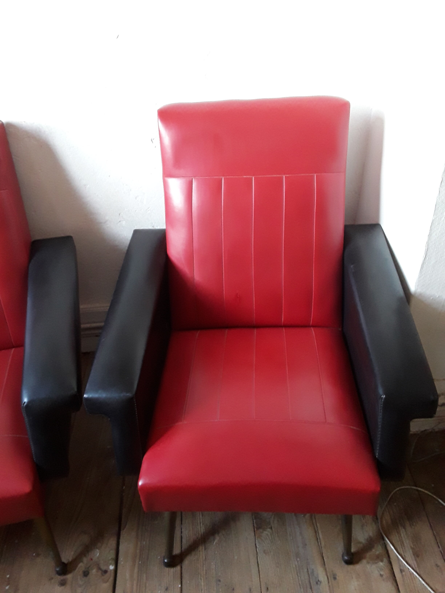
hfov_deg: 51.4
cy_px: 296
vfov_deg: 65.3
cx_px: 222
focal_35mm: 27
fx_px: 463
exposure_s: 1/25
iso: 200
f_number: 1.9
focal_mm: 2.91
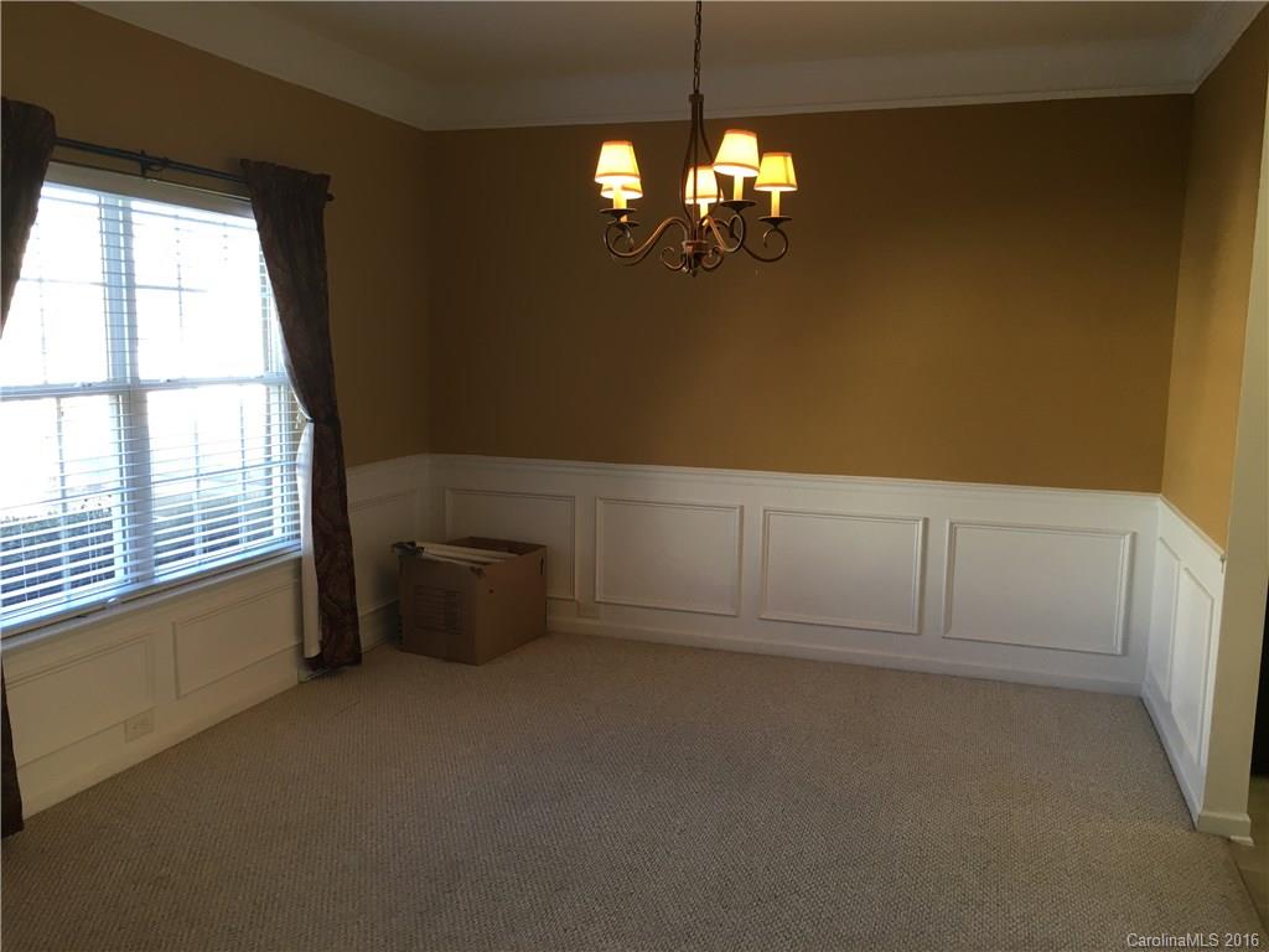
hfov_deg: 61.7
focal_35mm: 29
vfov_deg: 48.2
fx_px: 1063
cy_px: 476
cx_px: 634
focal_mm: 4.15
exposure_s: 1/40
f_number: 2.2
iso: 25
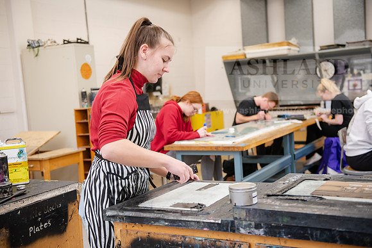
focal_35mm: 45
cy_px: 124
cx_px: 186
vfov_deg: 29.9
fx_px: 465
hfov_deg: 43.6
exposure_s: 1/200
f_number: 3.2
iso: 800
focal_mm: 45
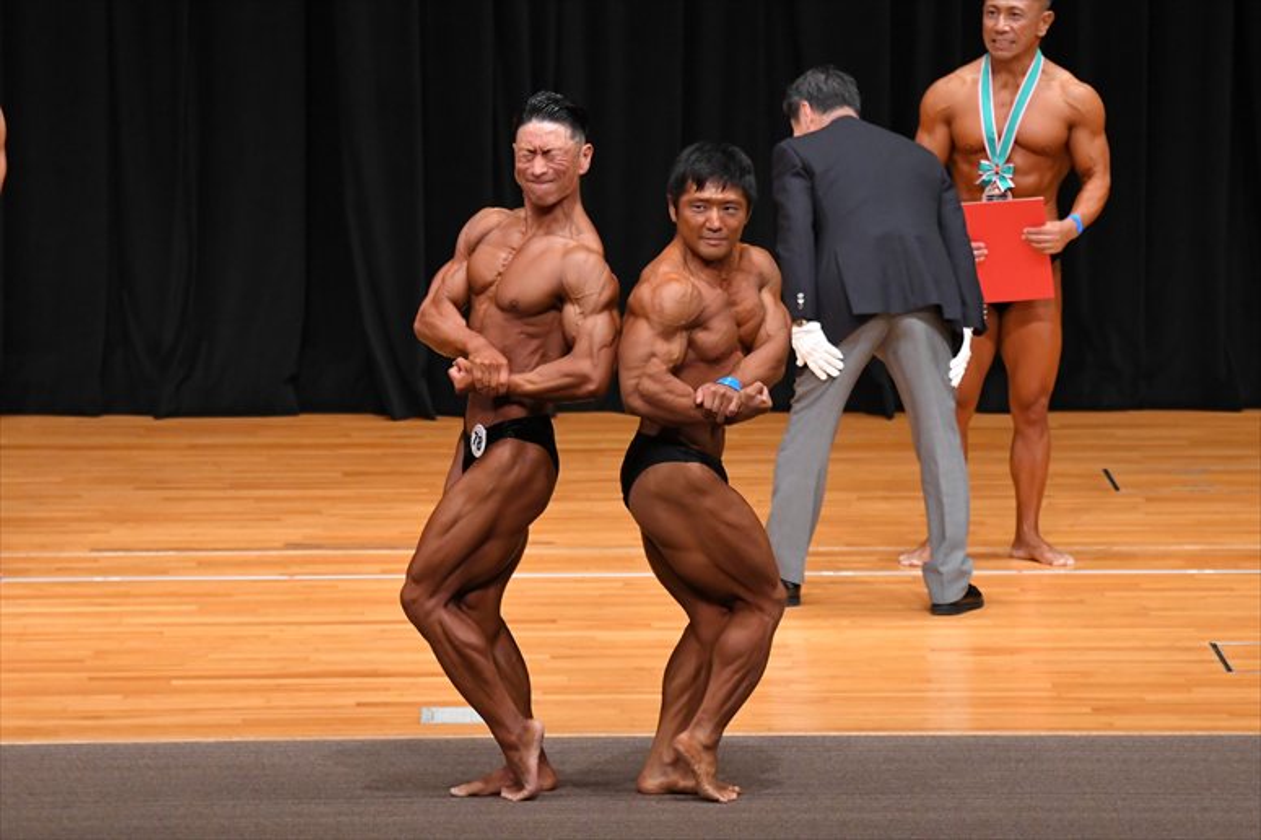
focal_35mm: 240
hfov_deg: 8.6
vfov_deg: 5.7
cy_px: 420
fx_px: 8403
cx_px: 630
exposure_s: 1/400
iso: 4000
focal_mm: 160
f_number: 5.6
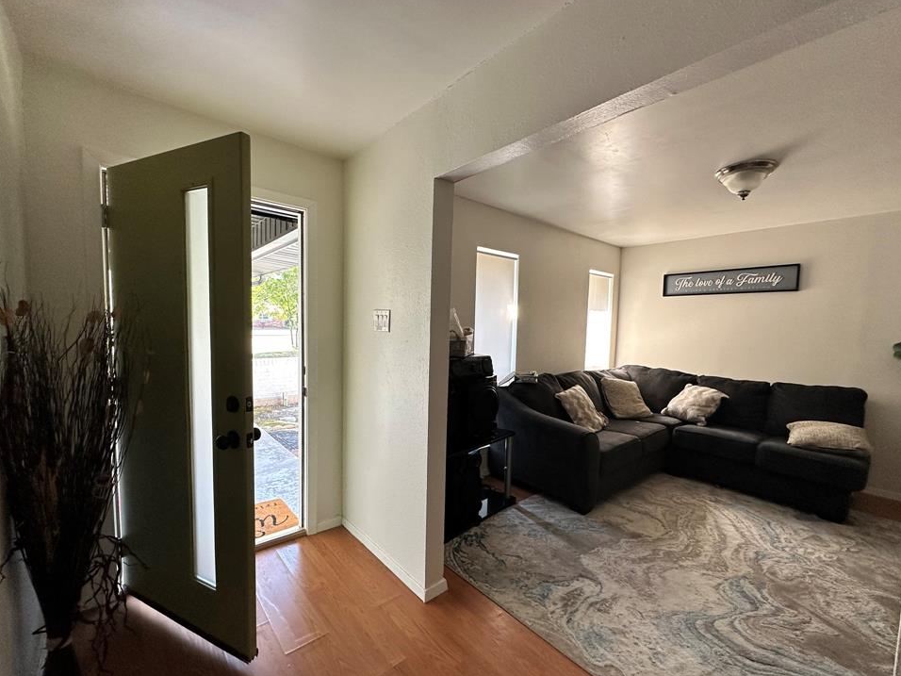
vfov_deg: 81.7
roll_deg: -1.3
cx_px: 453
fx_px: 390
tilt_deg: -5.8
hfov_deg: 98.2
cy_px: 354
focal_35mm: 15
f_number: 2.2
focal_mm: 2.22
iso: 125
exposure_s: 1/99
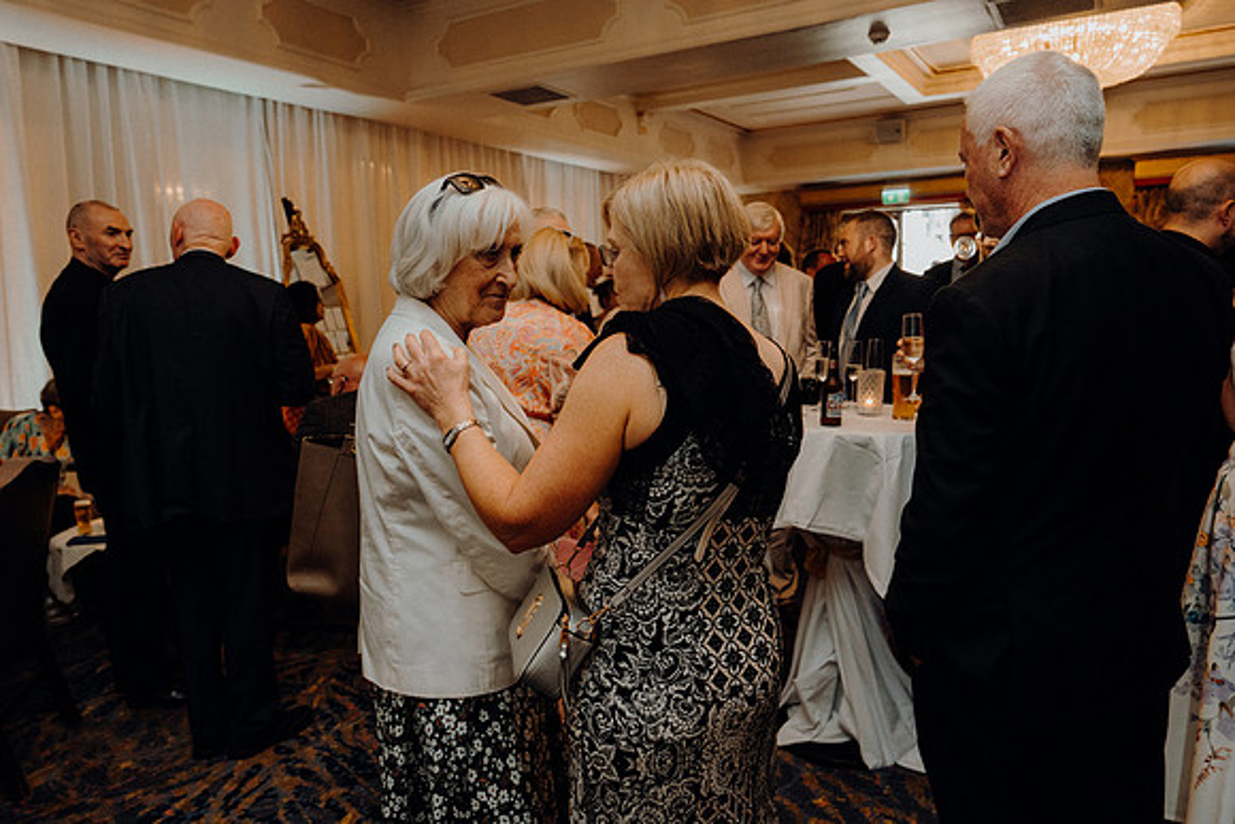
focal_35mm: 24
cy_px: 412
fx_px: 823
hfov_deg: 73.7
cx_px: 618
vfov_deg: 53.2
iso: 2500
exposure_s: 1/160
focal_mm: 24
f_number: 3.5
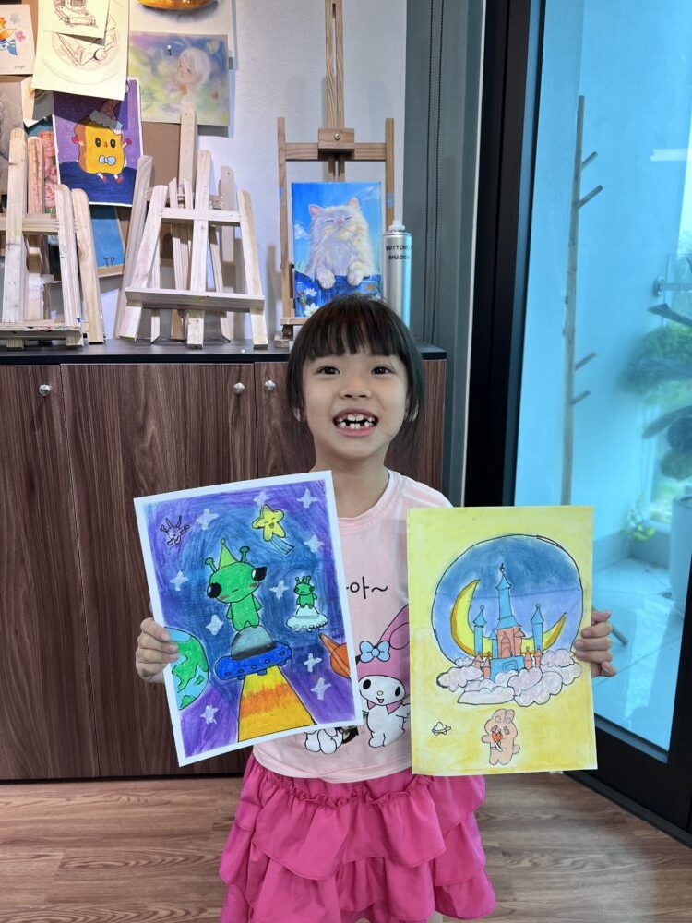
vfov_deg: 67.3
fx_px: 693
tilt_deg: -13.4
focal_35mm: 26
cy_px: 462
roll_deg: -0.7
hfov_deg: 53.1
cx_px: 346
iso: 80
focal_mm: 5.7
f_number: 1.5
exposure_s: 1/100
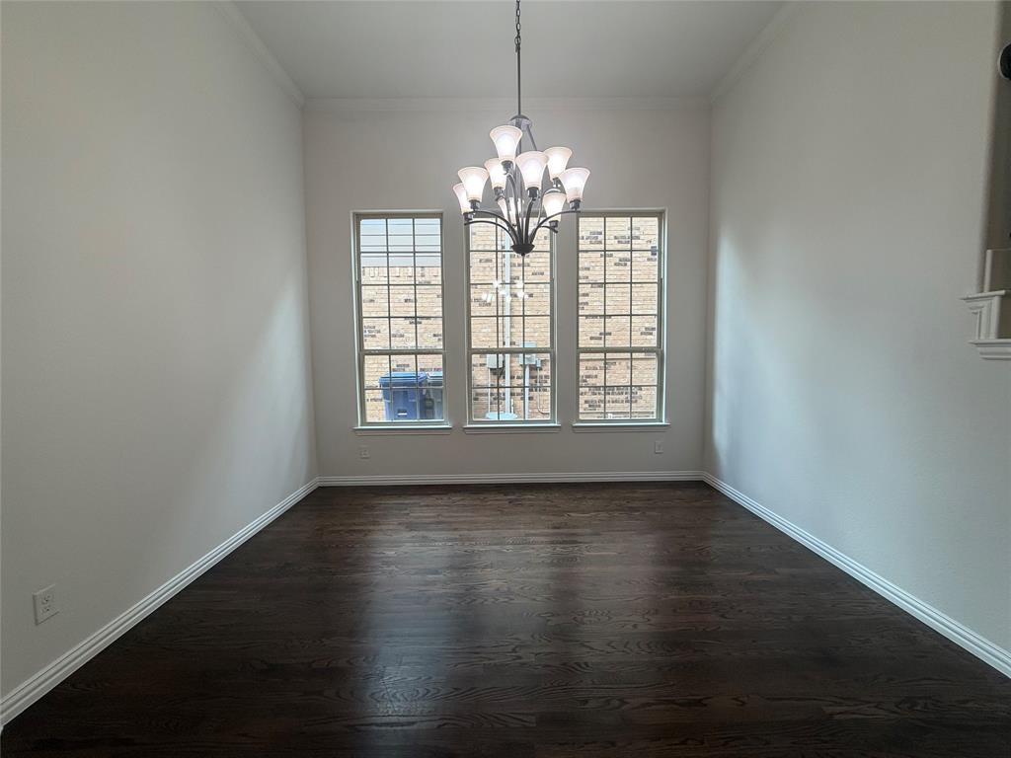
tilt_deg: -4.8
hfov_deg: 102.1
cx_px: 506
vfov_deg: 85.7
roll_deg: +0.8
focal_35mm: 14
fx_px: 409
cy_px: 379
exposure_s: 1/120
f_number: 2.2
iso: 125
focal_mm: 2.22
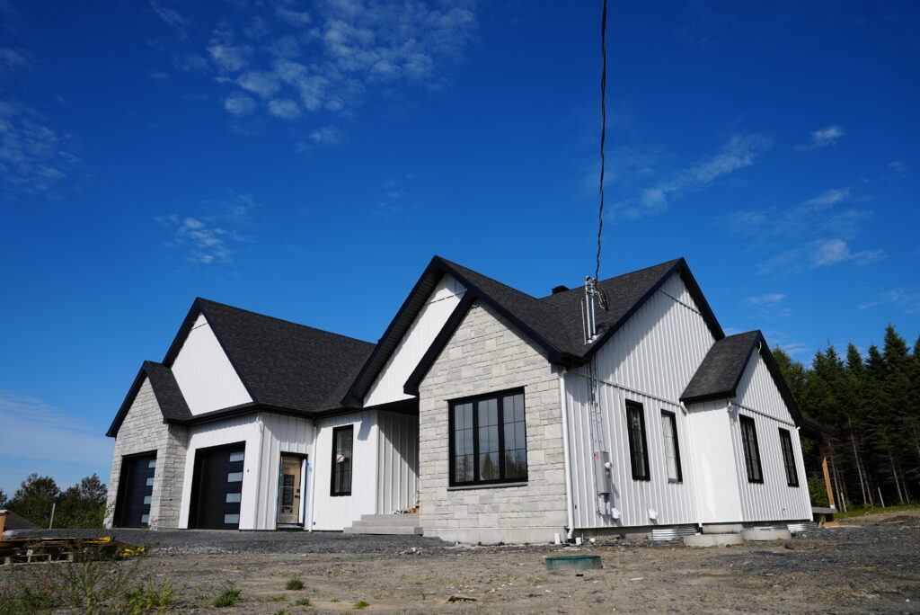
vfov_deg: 53.2
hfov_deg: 73.7
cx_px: 460
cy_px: 308
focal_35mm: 24
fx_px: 614
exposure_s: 1/1000
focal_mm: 24
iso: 80
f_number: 5
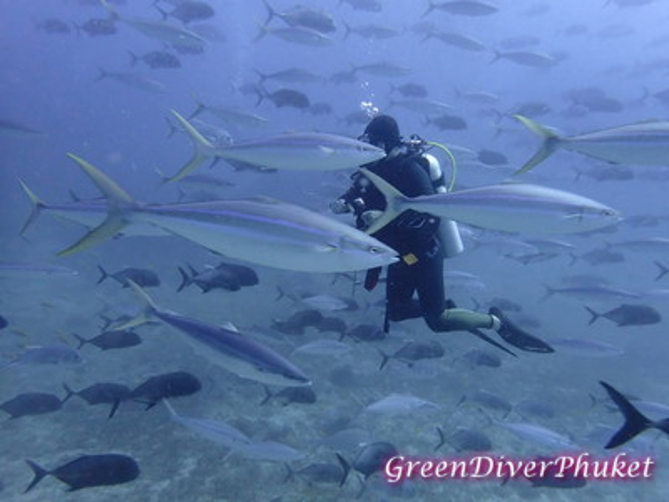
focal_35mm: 25
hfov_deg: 69.4
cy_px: 251
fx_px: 483
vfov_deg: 54.9
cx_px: 334
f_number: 2.8
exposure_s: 1/125
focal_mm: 4.5
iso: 100
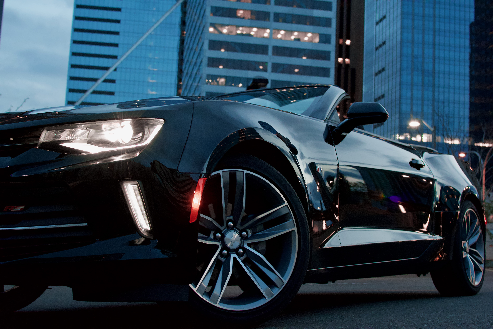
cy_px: 164
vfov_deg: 25.8
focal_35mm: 52
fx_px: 719
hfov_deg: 37.9
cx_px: 246
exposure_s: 1/60
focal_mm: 35
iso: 1600
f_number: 4.5
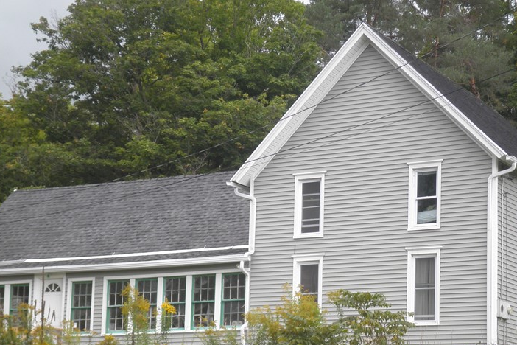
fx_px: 1307
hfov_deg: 22.3
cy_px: 259
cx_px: 322
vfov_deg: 15.0
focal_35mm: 91
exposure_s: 1/80
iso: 64
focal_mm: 10.7
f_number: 3.9
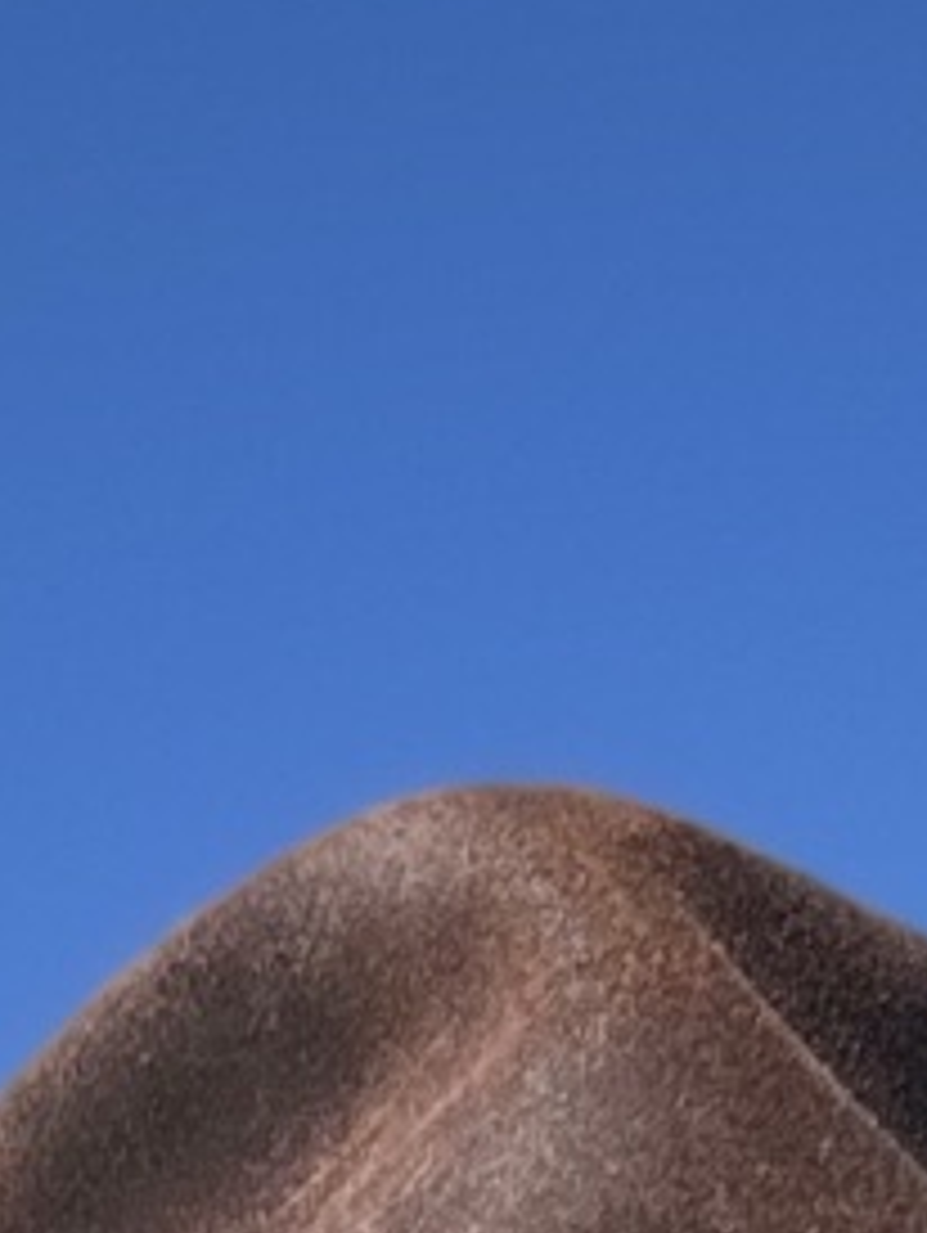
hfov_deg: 8.5
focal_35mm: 175
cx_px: 243
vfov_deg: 10.3
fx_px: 6239
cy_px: 2601
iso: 25
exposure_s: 1/1225
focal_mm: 2.69
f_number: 1.9
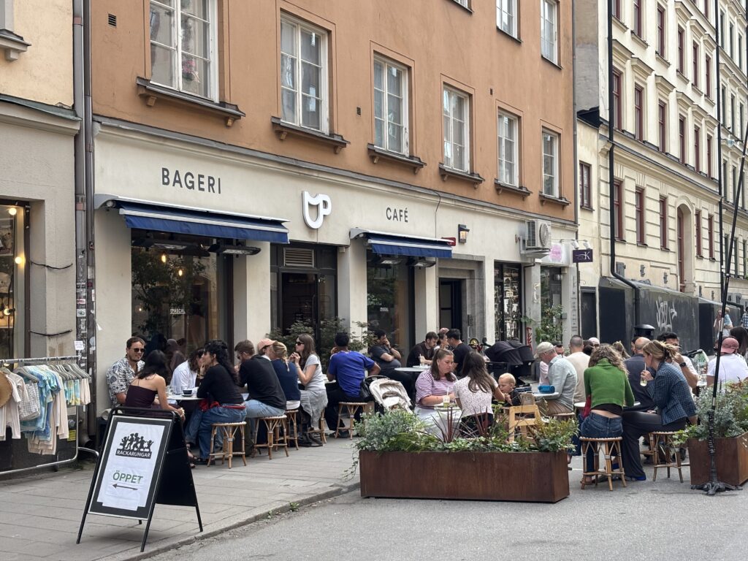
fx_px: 1124
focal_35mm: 52
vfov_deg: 28.0
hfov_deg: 36.8
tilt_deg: -1.2
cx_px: 374
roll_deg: +2.0
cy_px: 280
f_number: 1.6
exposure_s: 1/520
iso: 32
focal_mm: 5.96
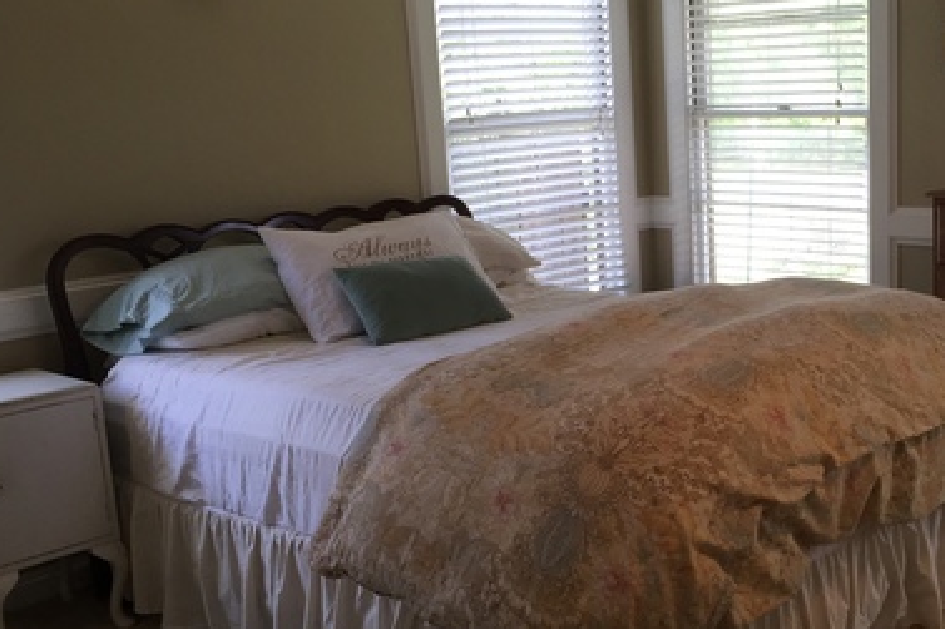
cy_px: 343
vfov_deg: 28.0
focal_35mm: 48
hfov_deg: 40.1
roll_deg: +2.8
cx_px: 699
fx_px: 1259
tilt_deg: -13.7
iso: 50
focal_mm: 4.15
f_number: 2.2
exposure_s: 1/100
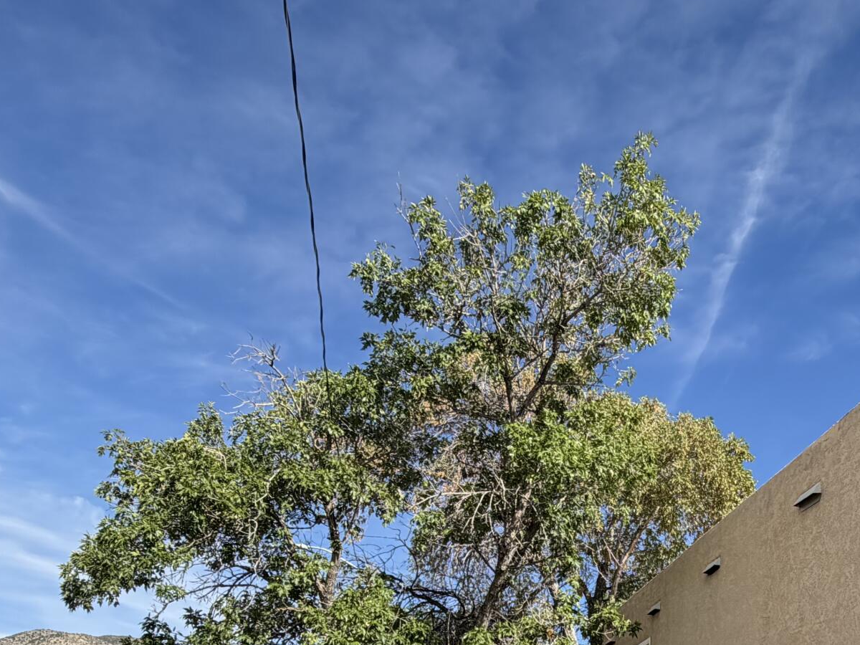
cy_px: 715
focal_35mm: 35
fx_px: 870
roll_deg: -1.5
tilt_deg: +8.7
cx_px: 600
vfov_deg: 34.8
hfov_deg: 51.3
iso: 32
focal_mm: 2.22
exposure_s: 1/770
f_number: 2.2
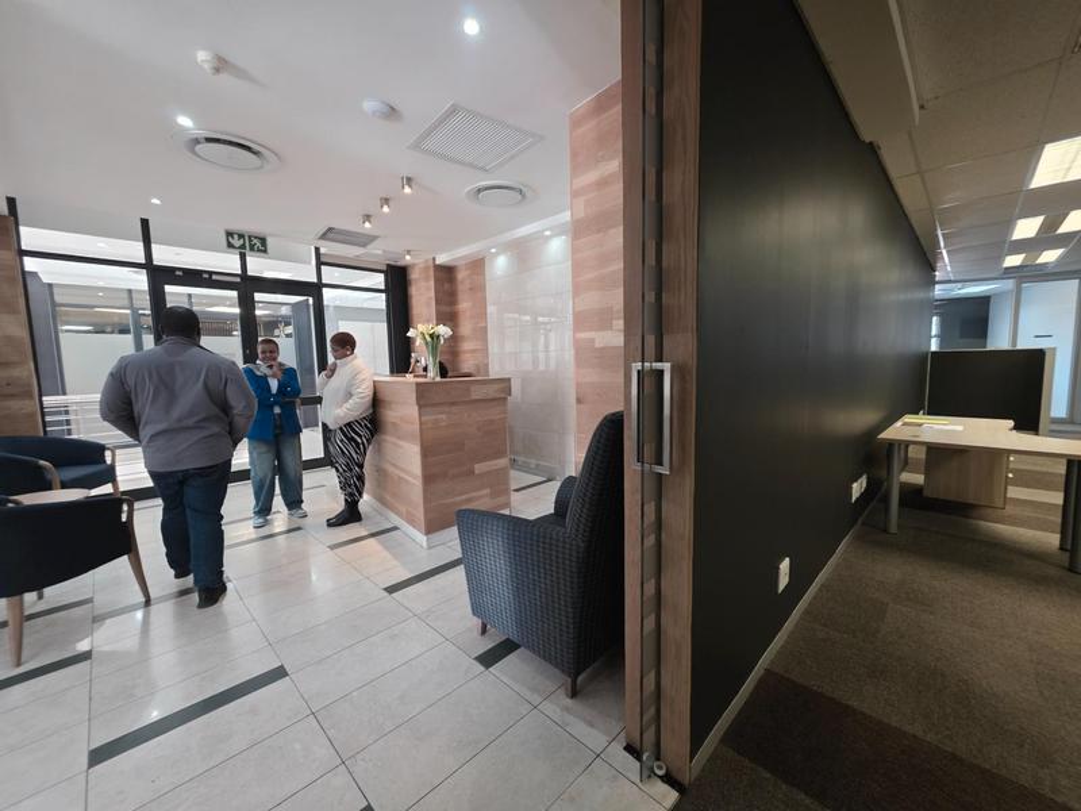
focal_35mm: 13
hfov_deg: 106.2
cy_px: 406
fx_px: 406
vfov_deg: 89.9
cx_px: 540
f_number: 1.9
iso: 250
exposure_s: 1/50
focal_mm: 2.2
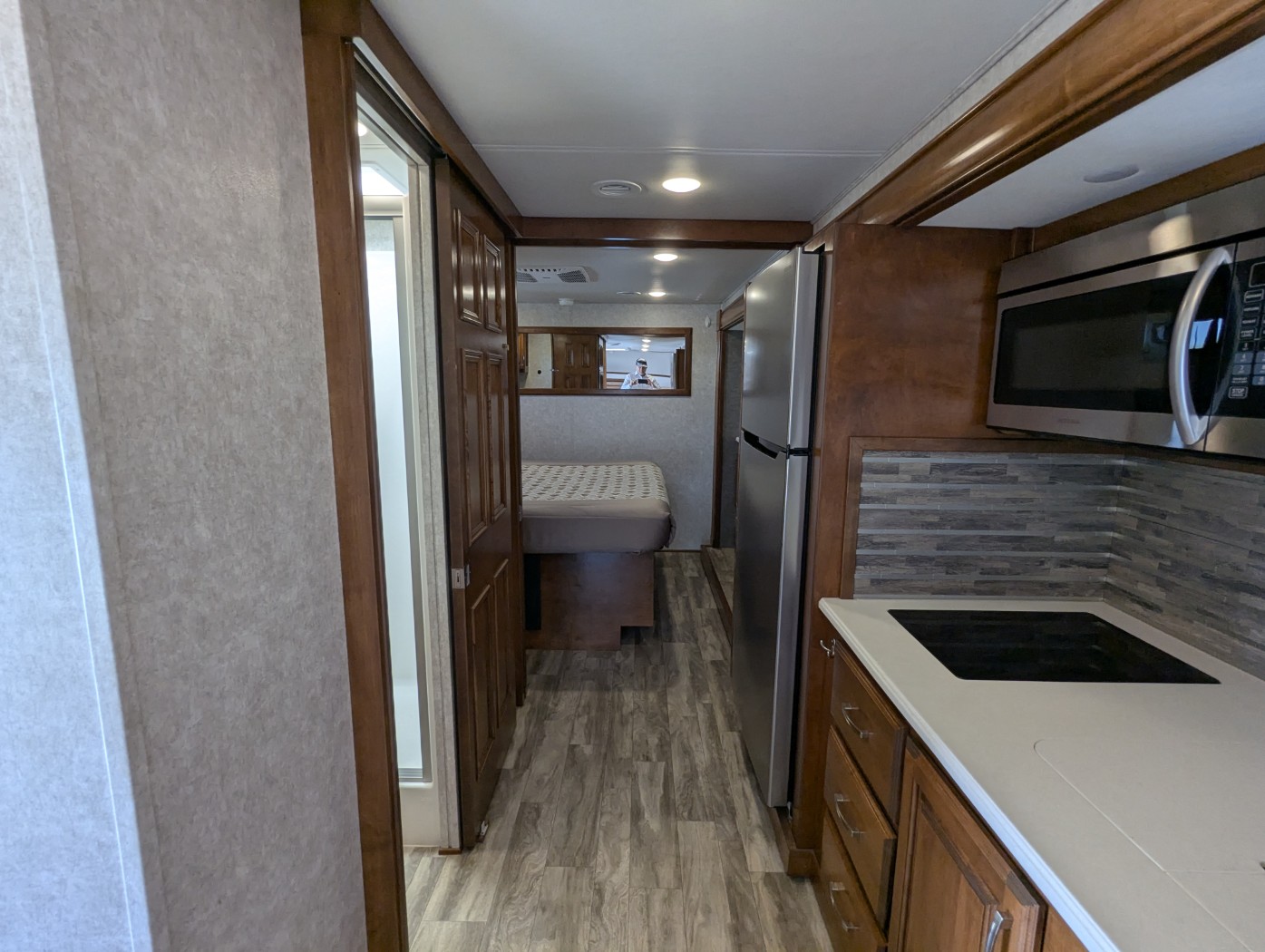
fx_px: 585
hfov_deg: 94.4
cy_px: 476
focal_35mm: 16
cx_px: 632
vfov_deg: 78.2
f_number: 2.2
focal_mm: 2.35
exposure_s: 1/96.7
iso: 111
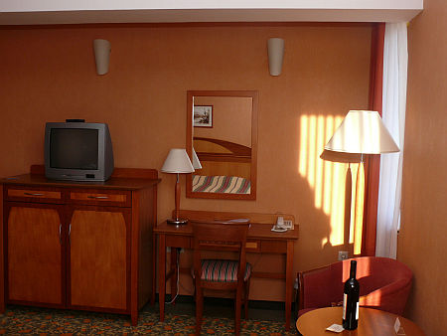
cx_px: 224
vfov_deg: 35.2
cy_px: 168
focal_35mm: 41
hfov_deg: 45.8
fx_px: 530
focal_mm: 8.3
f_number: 4
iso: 100
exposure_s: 1/30
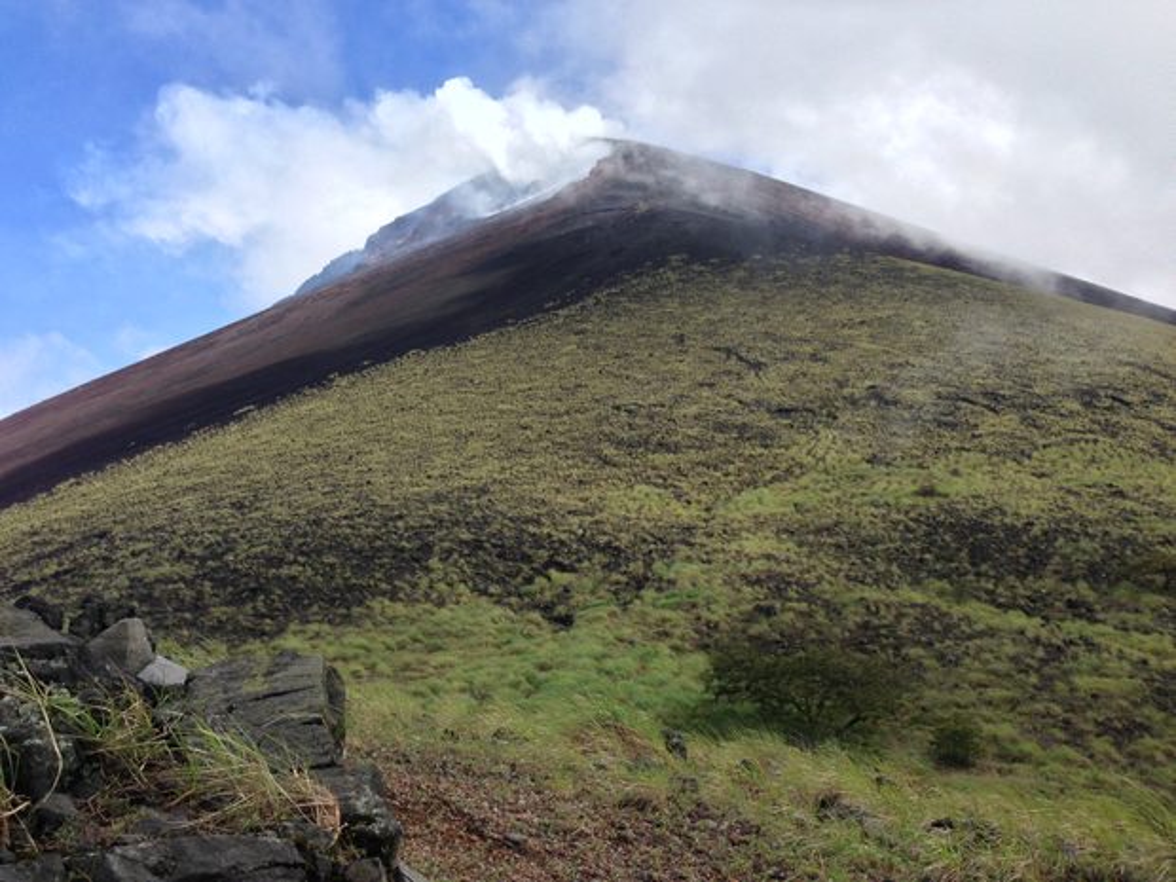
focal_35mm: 33
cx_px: 588
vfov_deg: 42.9
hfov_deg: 55.4
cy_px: 441
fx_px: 1121
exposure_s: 1/1178
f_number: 2.4
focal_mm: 4.12
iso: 50
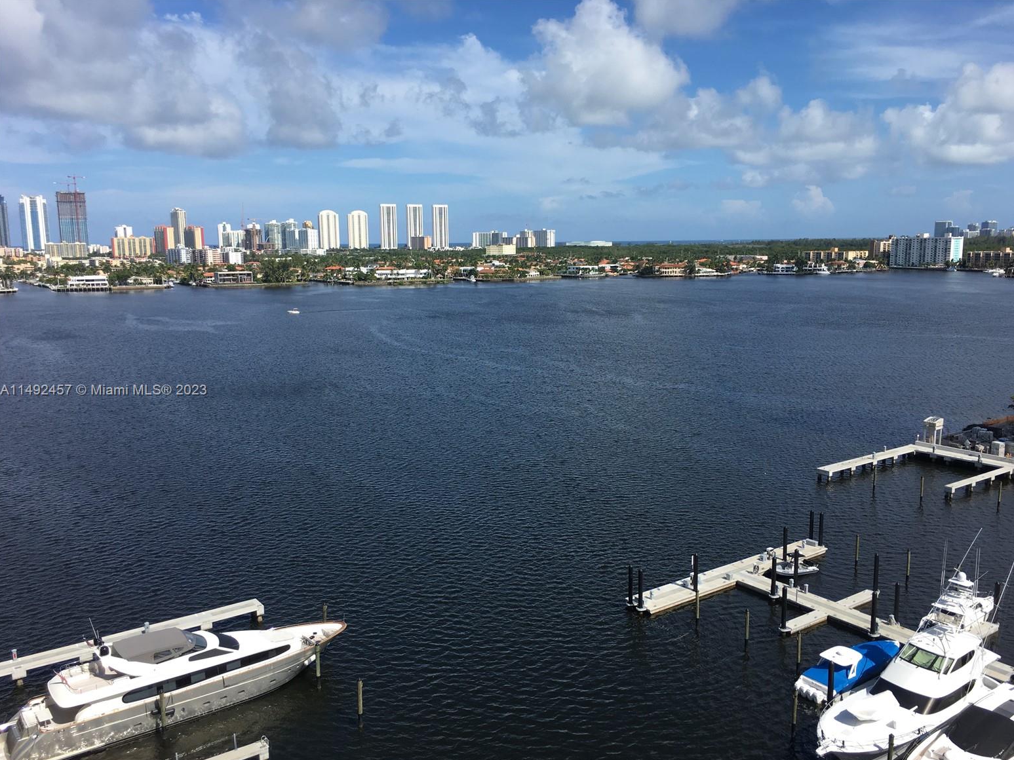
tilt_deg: -8.5
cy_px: 391
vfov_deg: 46.8
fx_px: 879
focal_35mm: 30
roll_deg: +1.1
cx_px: 522
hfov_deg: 60.0
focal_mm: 4.15
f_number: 2.2
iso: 25
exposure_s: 1/1508
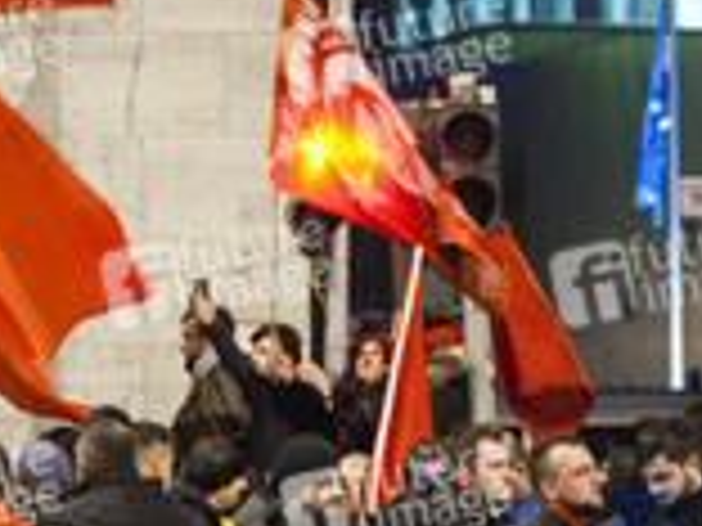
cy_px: 387
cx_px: -176
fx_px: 4766
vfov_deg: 6.3
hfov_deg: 8.3
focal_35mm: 235
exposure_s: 1/20
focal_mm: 85
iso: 3200
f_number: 2.8
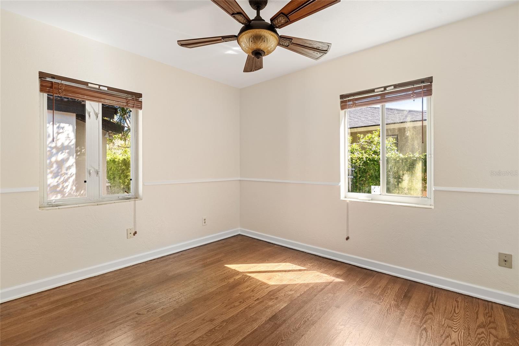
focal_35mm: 16
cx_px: 260
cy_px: 173
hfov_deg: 96.7
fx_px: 231
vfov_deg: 73.7
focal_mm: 16
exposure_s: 1/400
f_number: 8
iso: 400
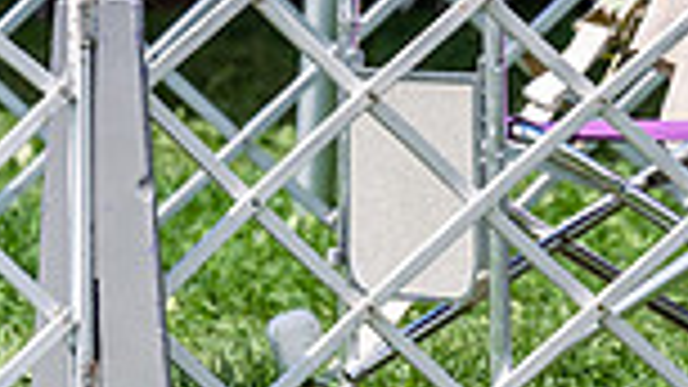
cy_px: -72
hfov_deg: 2.3
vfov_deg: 1.3
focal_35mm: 922
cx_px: 1149
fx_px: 16817
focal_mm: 200
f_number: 5
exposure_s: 1/1000
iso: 100
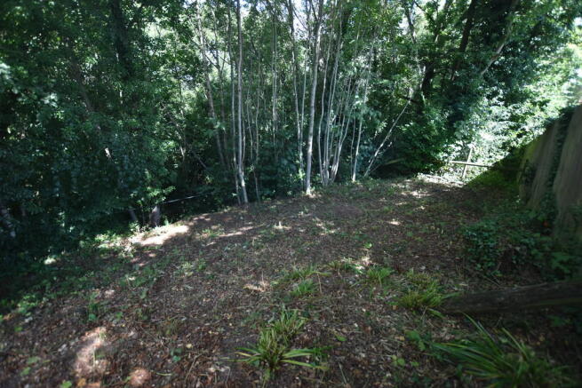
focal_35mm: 15
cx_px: 291
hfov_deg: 100.4
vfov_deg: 77.4
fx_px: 243
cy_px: 194
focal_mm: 10
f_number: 3.5
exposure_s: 1/250
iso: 400
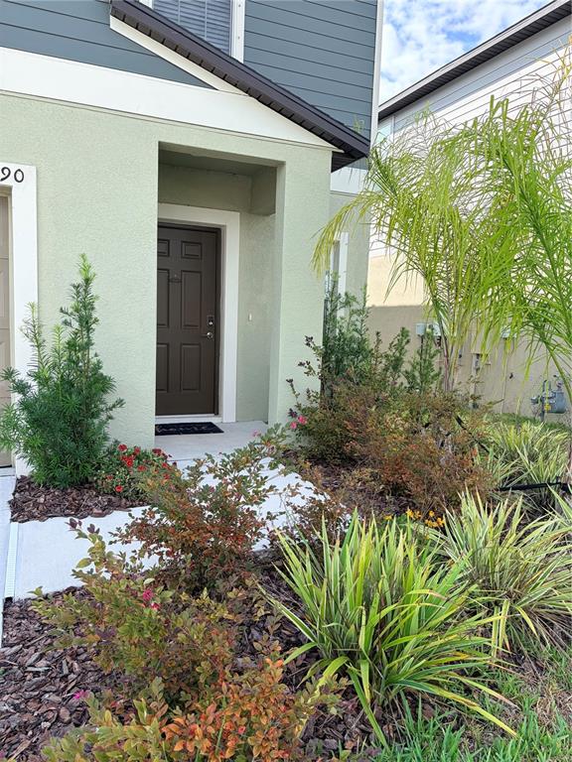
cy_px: 381
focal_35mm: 26
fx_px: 573
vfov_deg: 67.3
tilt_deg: -5.2
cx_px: 286
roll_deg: -1.8
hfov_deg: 53.1
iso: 64
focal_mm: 5.96
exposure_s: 1/1287
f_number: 1.6
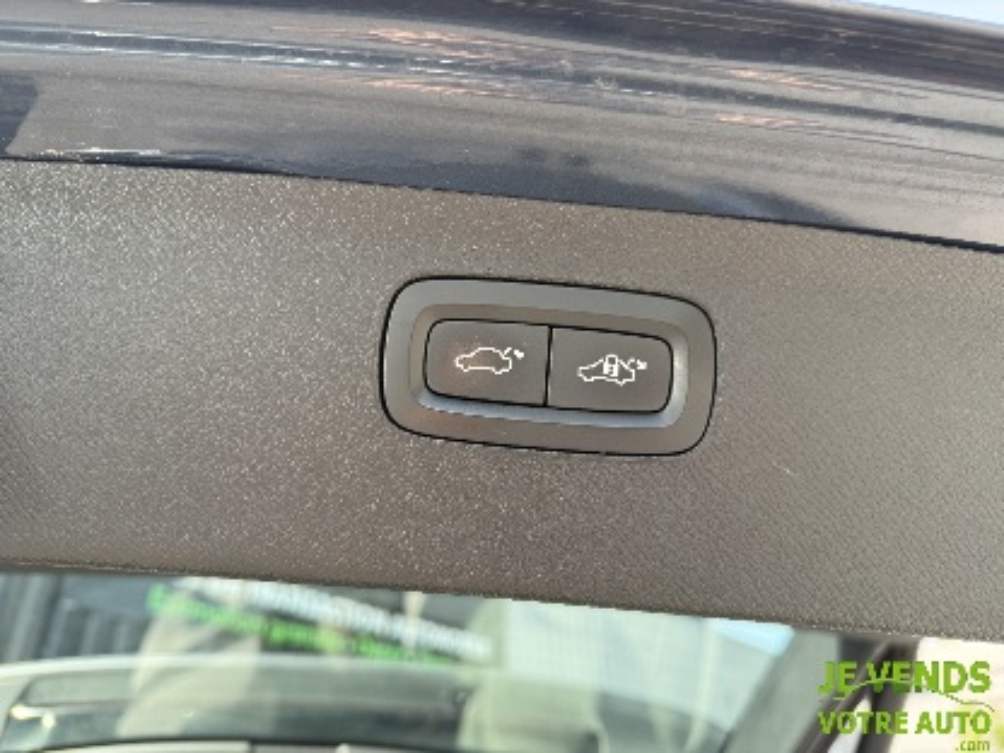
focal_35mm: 24
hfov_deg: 71.6
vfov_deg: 56.8
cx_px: 502
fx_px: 696
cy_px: 376
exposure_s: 1/476
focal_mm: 6.76
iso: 100
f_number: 1.78
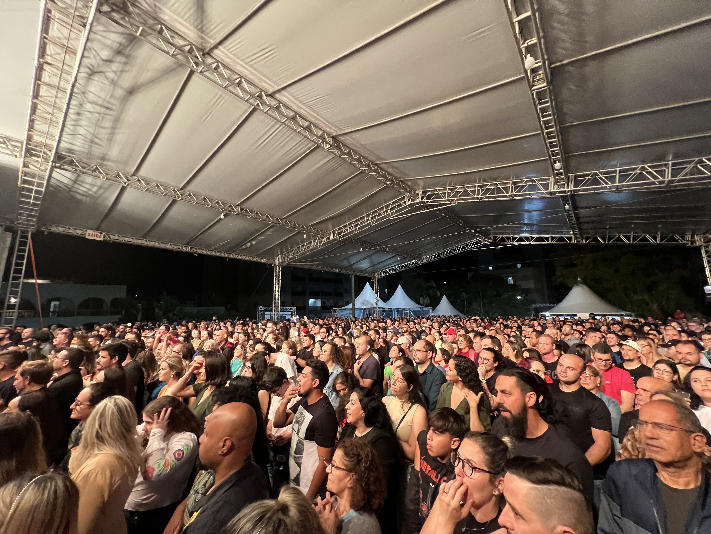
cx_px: 356
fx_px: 267
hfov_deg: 106.2
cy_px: 267
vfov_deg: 89.9
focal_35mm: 13
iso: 640
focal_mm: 1.57
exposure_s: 1/60
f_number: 1.8
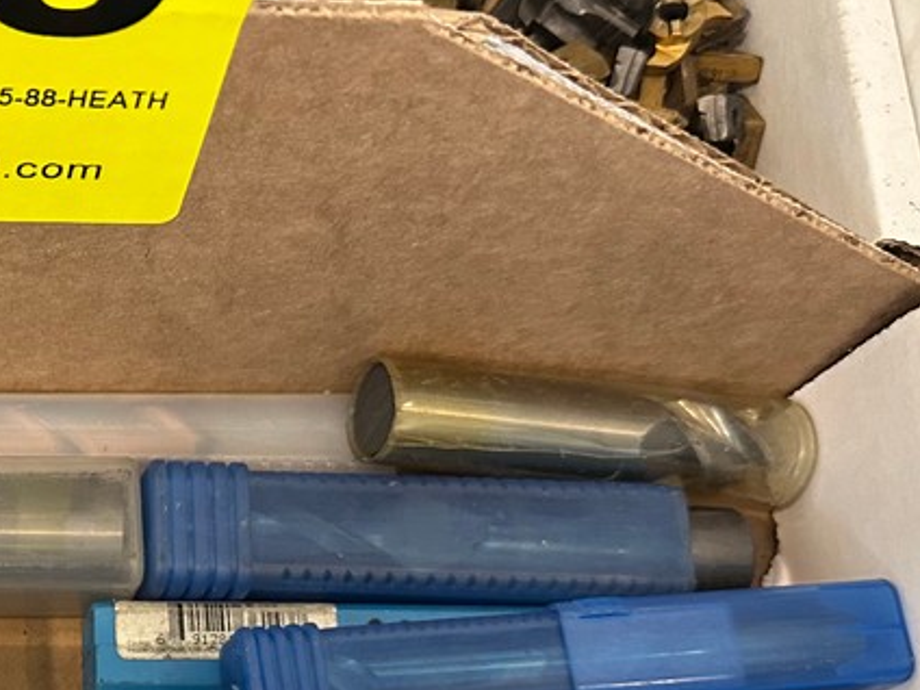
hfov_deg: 30.0
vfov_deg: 24.7
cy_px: 590
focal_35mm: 58
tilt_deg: -68.6
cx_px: -82
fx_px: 1541
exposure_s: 1/56
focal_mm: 6.86
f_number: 1.78
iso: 400
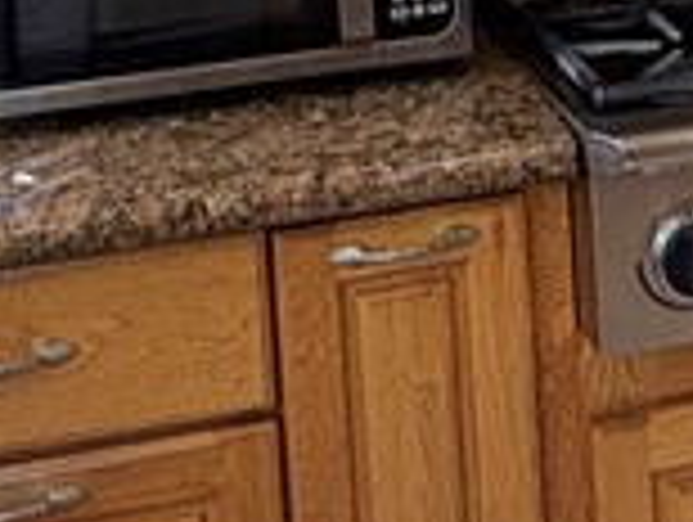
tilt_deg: -4.4
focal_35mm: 93
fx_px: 1865
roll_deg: +3.1
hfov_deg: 20.6
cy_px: -346
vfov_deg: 14.4
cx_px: 644
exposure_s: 1/120
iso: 80
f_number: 2.2
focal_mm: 2.22
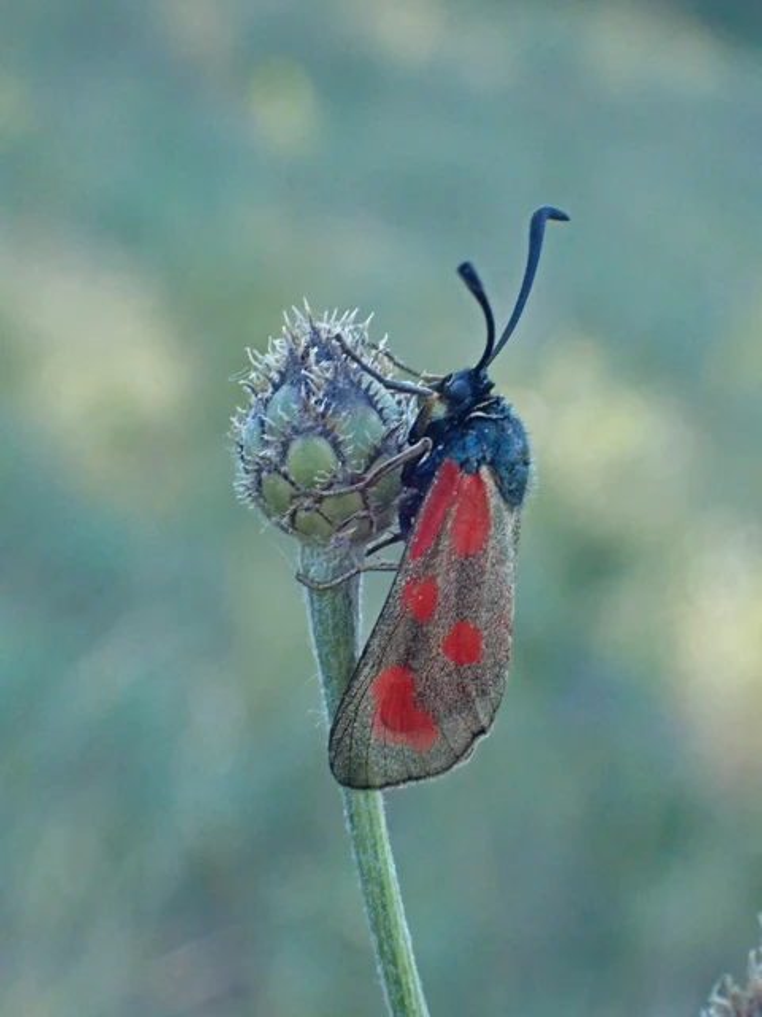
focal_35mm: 100
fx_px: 2935
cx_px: 381
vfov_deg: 19.6
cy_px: 508
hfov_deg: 14.8
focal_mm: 18
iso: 800
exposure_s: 1/250
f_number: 6.3
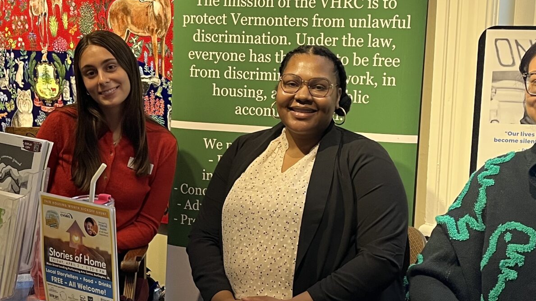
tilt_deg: -13.5
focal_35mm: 61
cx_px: 267
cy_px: 222
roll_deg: -0.2
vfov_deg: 19.6
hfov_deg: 34.4
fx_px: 867
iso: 160
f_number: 1.6
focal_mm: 5.1
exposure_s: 1/60
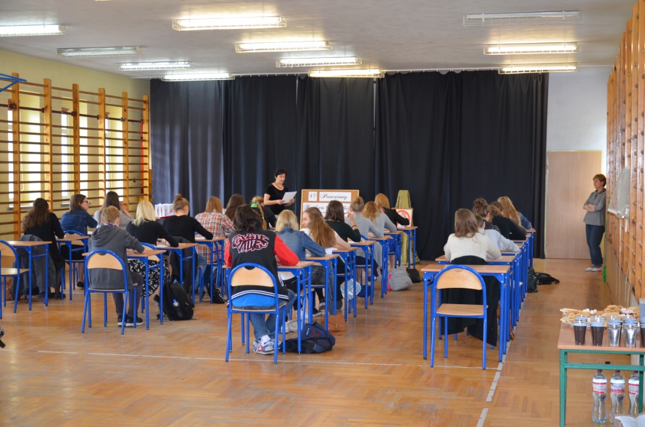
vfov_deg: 23.7
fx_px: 1019
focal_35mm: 57
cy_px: 214
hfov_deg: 35.1
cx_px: 322
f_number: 4.5
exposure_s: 1/60
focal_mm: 38
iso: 560
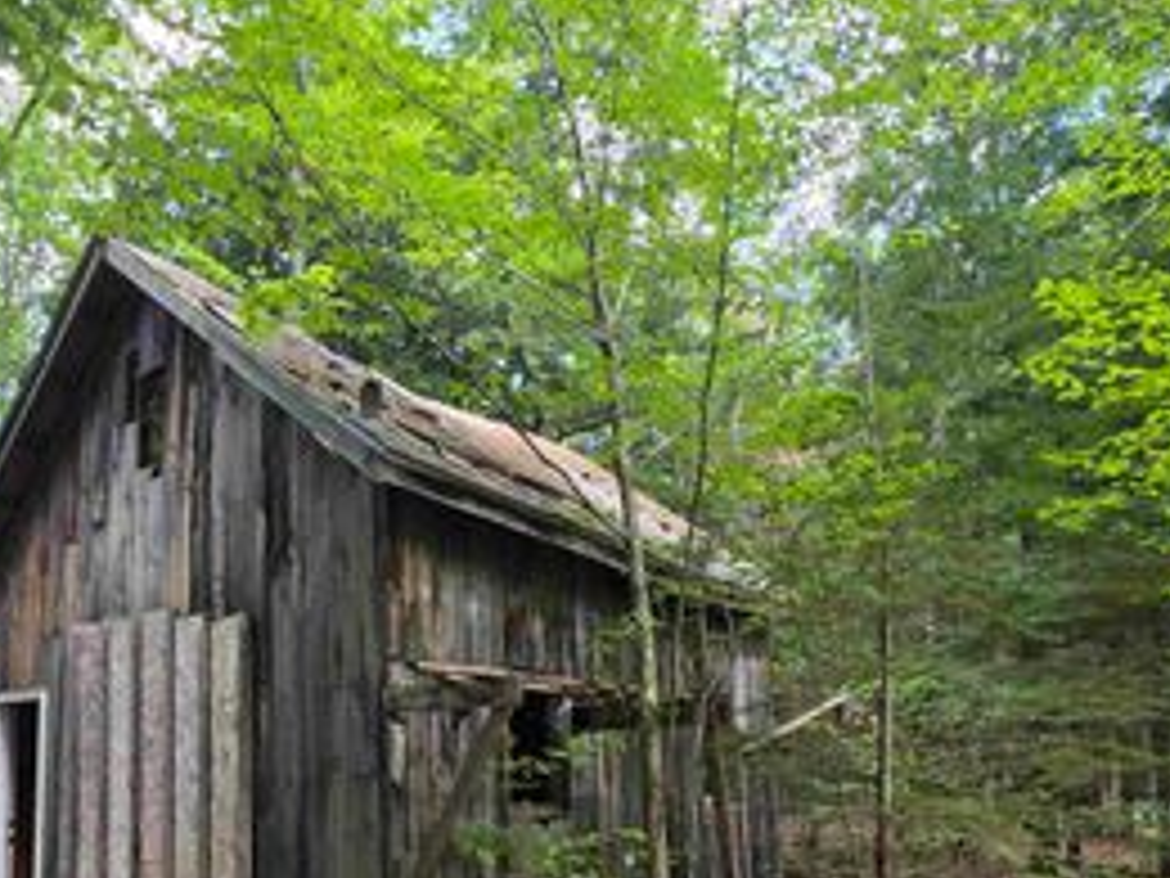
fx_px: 845
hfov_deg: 68.9
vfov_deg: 52.4
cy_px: 660
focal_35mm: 25
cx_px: 486
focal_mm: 2.2
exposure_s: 1/120
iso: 50
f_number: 1.9
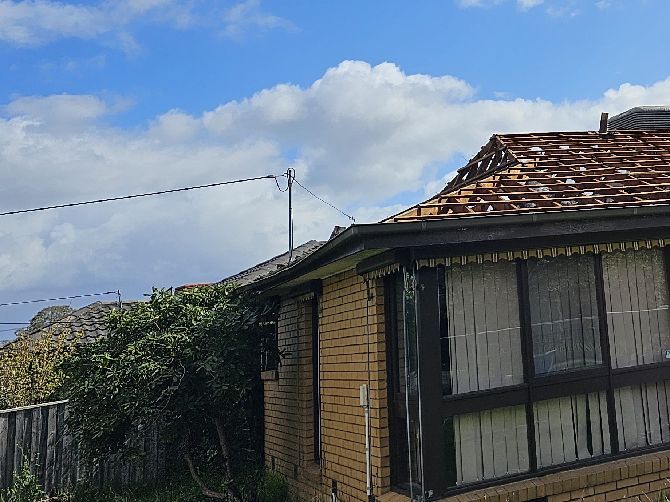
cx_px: 655
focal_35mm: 50
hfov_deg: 35.0
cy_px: 44
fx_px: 968
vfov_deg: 28.0
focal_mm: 6.3
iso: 12
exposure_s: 1/1915
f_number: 1.7
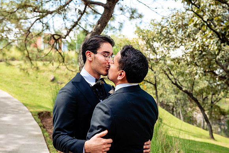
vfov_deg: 23.4
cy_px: 68
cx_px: 103
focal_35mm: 58
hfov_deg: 34.5
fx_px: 369
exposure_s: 1/250
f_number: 4.5
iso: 200
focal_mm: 52
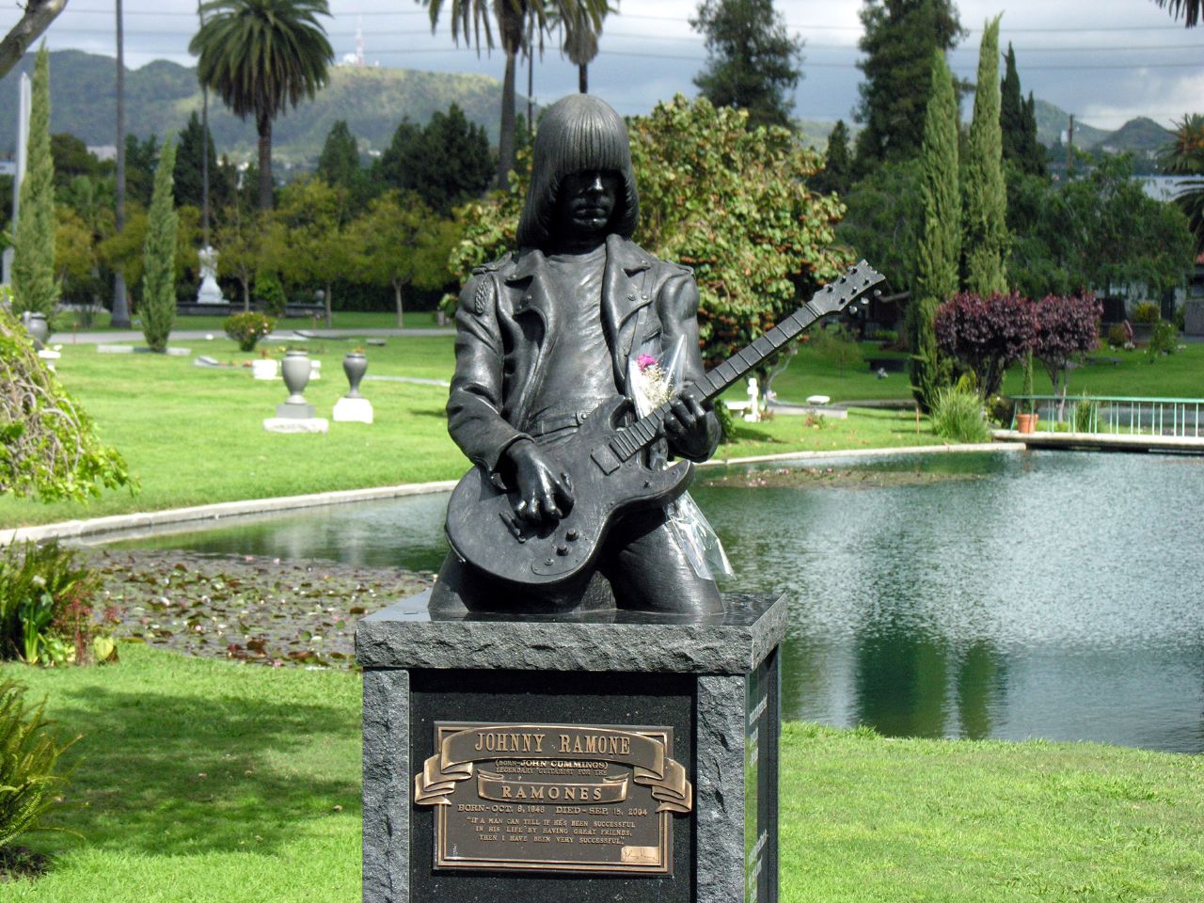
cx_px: 602
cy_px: 452
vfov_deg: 15.7
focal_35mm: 94
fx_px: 3269
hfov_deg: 20.9
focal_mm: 24
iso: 200
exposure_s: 1/1000
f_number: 4
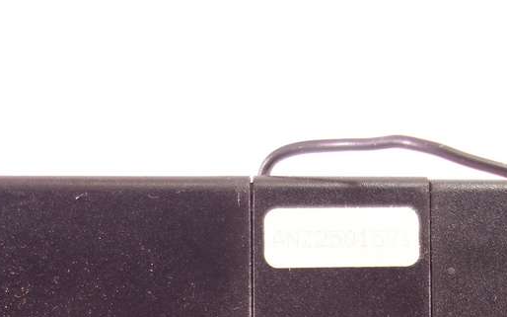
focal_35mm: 76
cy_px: 422
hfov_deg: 27.1
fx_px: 1050
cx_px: 285
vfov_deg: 16.2
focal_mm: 10.4
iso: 200
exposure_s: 1/40
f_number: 1.8
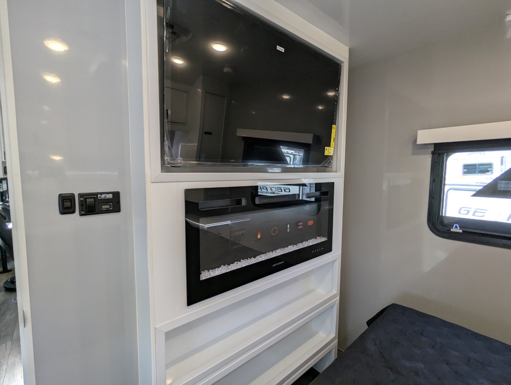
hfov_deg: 94.4
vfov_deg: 78.2
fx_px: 236
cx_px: 256
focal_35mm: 16
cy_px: 192
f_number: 2.2
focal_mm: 2.35
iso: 160
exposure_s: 1/63.1
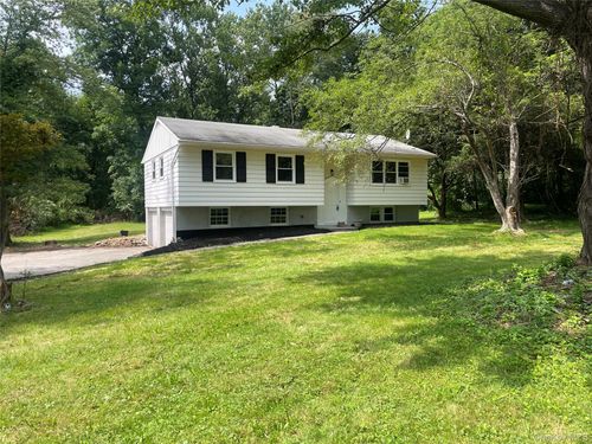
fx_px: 445
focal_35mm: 26
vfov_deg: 53.1
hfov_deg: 67.3
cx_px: 296
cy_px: 222
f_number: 1.6
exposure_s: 1/1092
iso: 32
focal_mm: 4.2
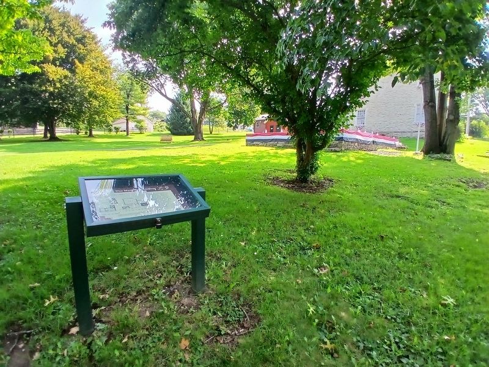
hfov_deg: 91.0
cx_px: 244
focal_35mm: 17
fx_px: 240
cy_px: 184
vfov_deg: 74.7
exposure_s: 1/122
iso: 50
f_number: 2.2
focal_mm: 1.4
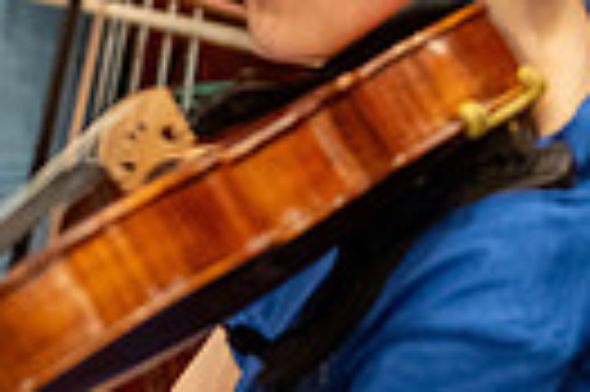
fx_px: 5091
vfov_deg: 4.4
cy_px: -110
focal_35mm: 311
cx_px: -216
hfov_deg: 6.6
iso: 3200
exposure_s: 1/500
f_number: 2.8
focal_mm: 70
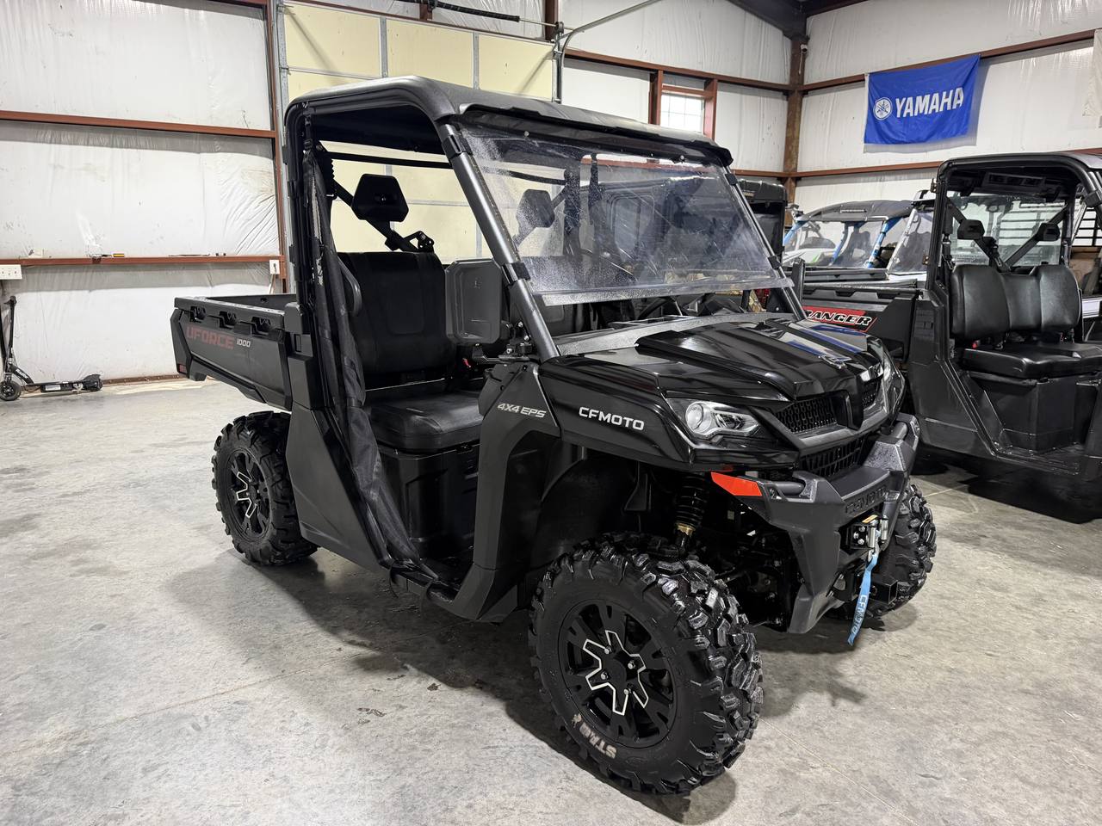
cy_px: 413
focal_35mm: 24
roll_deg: +0.0
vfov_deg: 56.8
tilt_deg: -12.4
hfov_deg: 71.6
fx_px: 764
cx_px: 551
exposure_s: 1/60
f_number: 1.78
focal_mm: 6.76
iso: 250
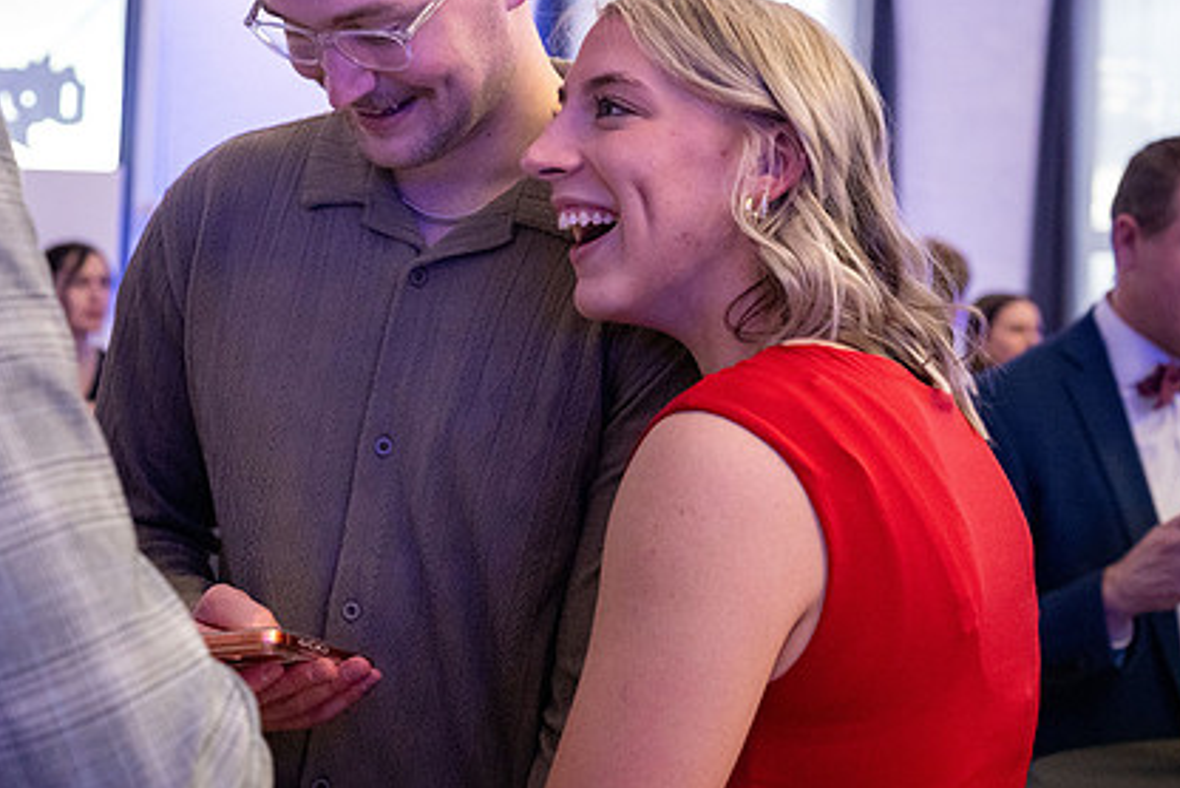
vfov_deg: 21.2
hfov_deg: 31.3
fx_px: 2099
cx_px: 471
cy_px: 265
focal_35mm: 64
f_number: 4.5
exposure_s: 1/125
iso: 6400
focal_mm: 45
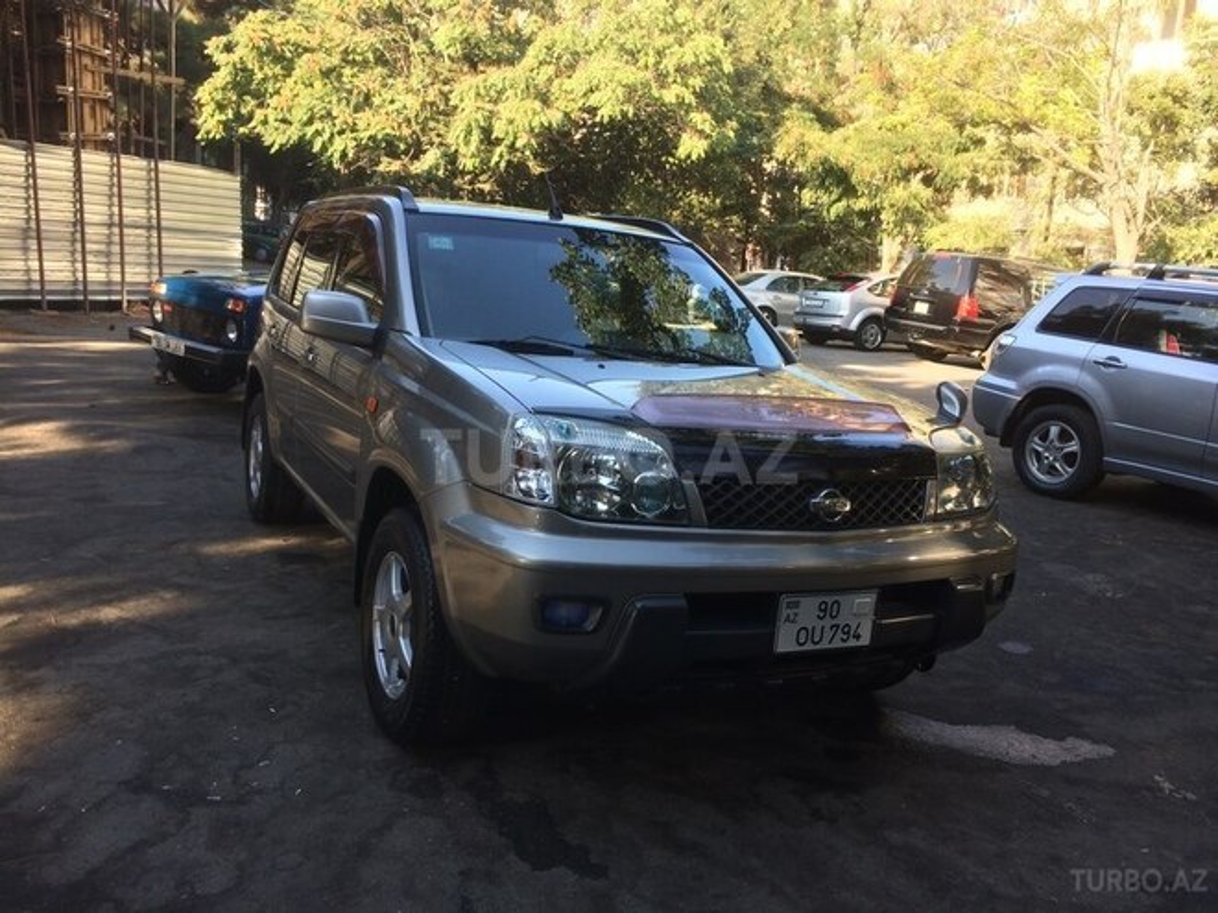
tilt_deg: -10.2
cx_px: 609
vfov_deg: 48.2
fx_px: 1020
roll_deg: -4.2
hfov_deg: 61.7
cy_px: 456
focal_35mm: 29
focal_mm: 4.15
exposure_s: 1/268
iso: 32
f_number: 2.2
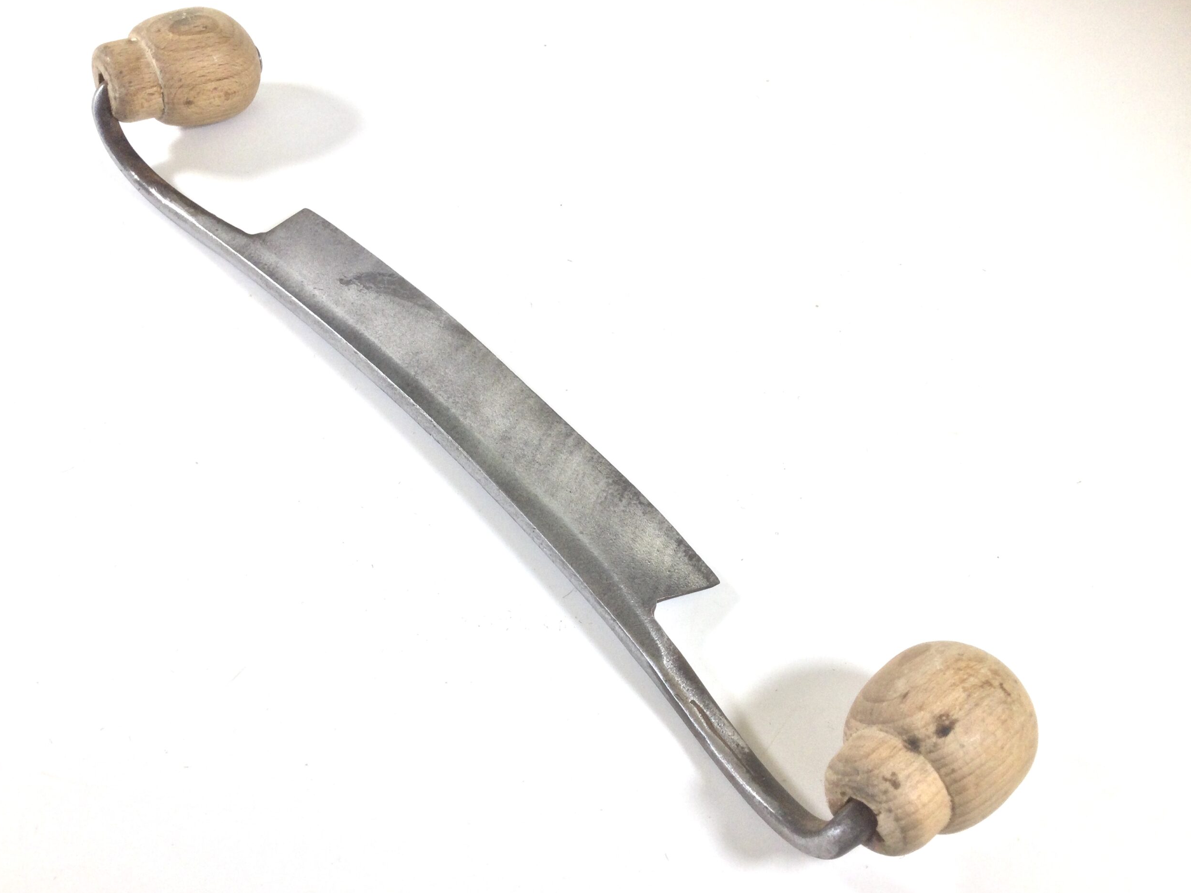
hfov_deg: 56.8
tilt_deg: -56.7
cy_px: 455
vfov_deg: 44.2
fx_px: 1101
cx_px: 609
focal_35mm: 32
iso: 25
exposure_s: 1/100
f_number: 2.4
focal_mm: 3.3
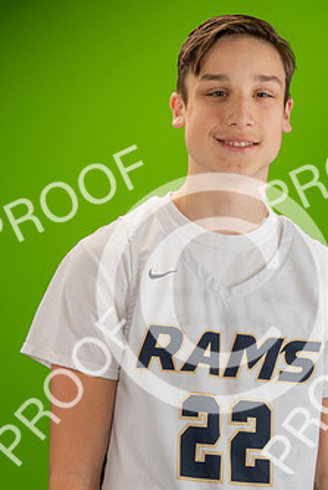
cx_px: 221
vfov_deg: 23.1
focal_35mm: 88
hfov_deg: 15.5
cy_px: 297
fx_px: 1199
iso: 800
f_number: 20
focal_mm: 42
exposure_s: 1/60
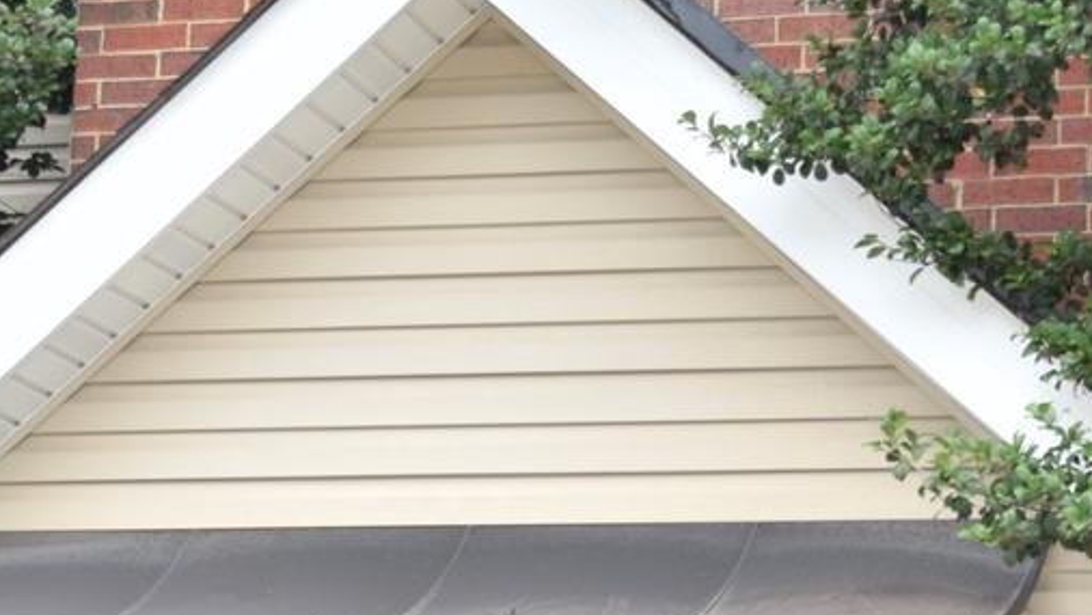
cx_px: 775
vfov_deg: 8.6
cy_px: 852
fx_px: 4011
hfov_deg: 15.5
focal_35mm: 138
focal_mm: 31
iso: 100
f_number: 5.6
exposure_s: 1/125
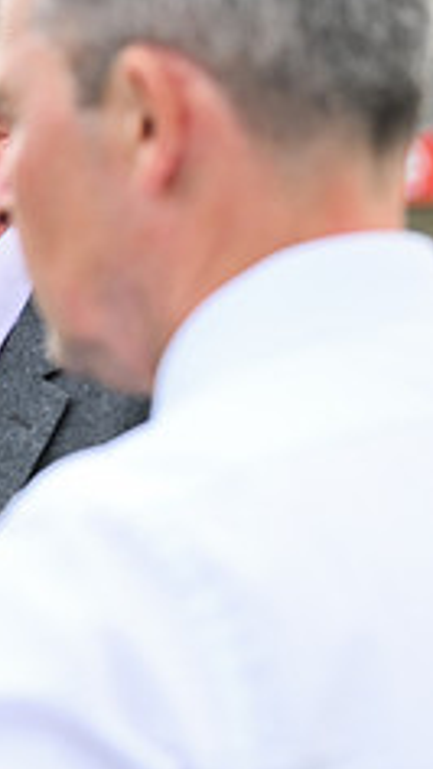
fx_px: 5136
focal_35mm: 252
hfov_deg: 4.7
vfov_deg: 8.6
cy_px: 389
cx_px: -501
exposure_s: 1/640
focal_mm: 98
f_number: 4.5
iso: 400
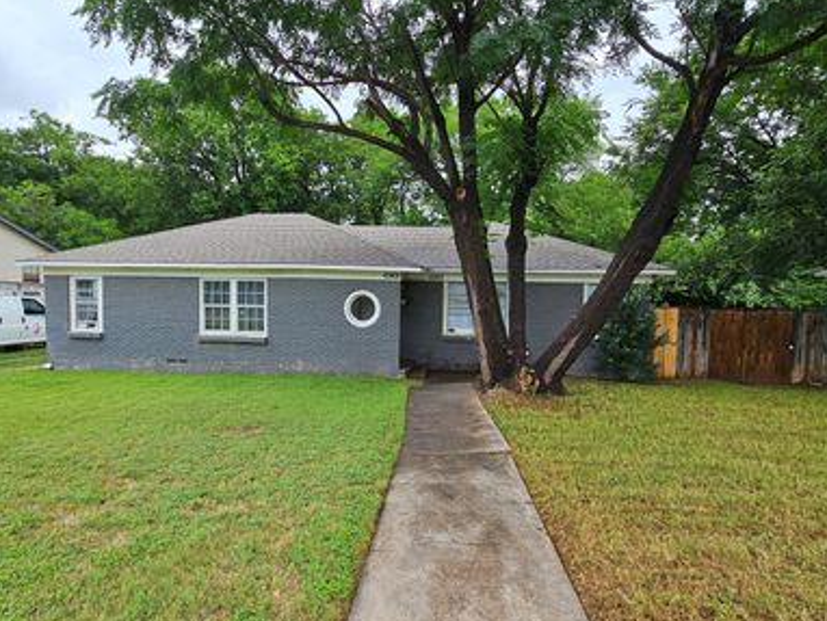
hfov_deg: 91.0
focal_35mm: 17
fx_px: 406
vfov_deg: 74.8
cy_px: 313
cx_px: 401
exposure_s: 1/1123
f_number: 2.2
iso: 50
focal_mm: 2.2
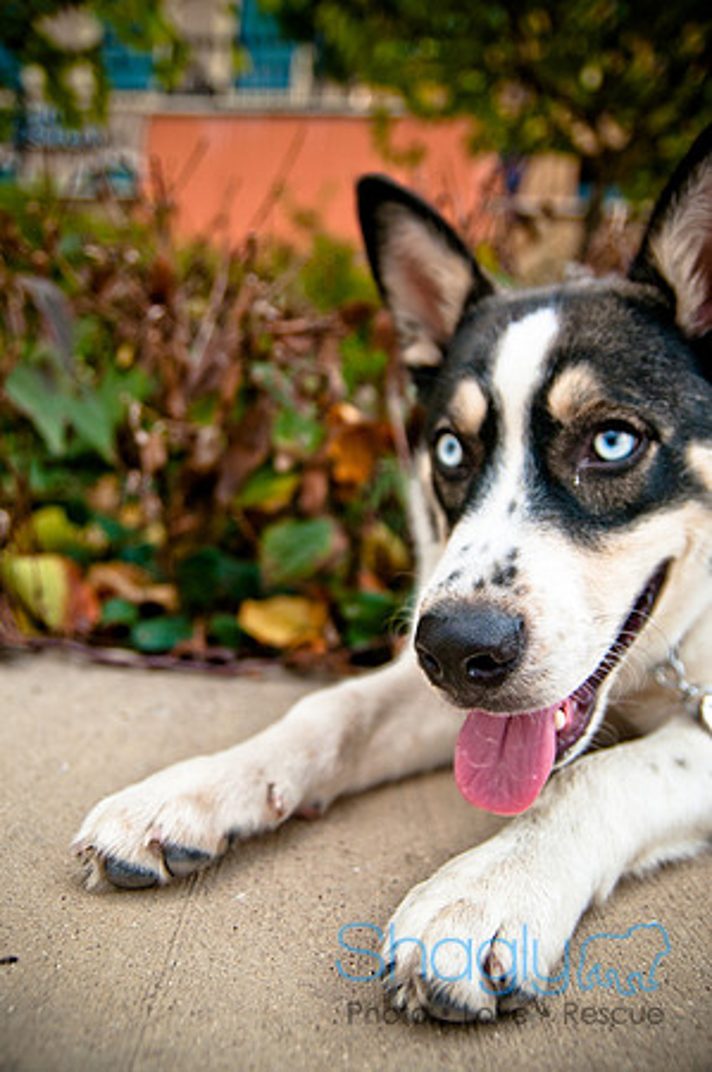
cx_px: 356
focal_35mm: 33
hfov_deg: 39.9
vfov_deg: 57.3
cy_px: 536
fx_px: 981
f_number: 2.8
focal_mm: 22
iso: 400
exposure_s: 1/3200
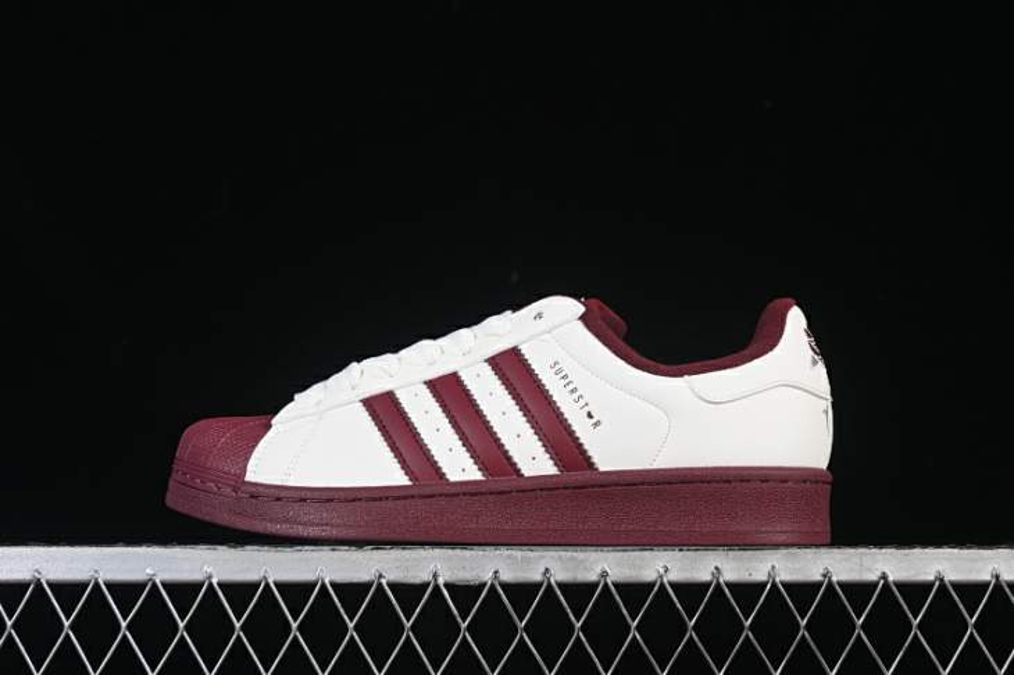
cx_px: 507
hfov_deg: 27.0
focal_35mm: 75
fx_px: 2111
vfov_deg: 18.2
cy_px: 338
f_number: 8
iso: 160
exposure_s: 1/80
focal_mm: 50
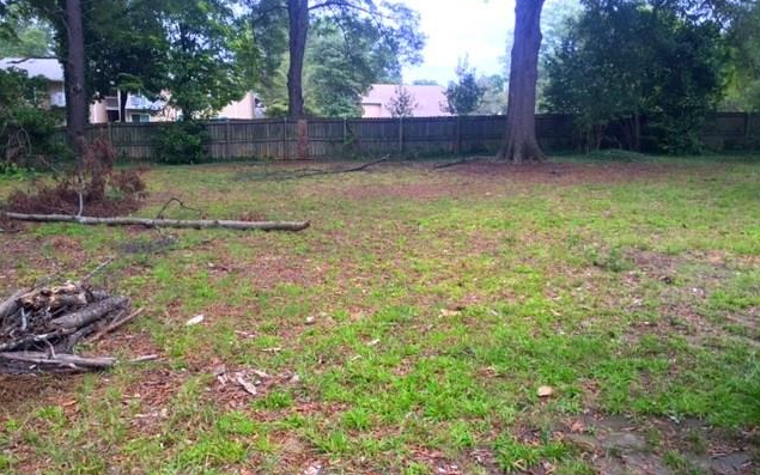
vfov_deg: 40.5
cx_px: 381
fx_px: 642
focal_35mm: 31
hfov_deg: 61.2
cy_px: 278
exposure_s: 1/145
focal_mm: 4.15
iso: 32
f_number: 2.2
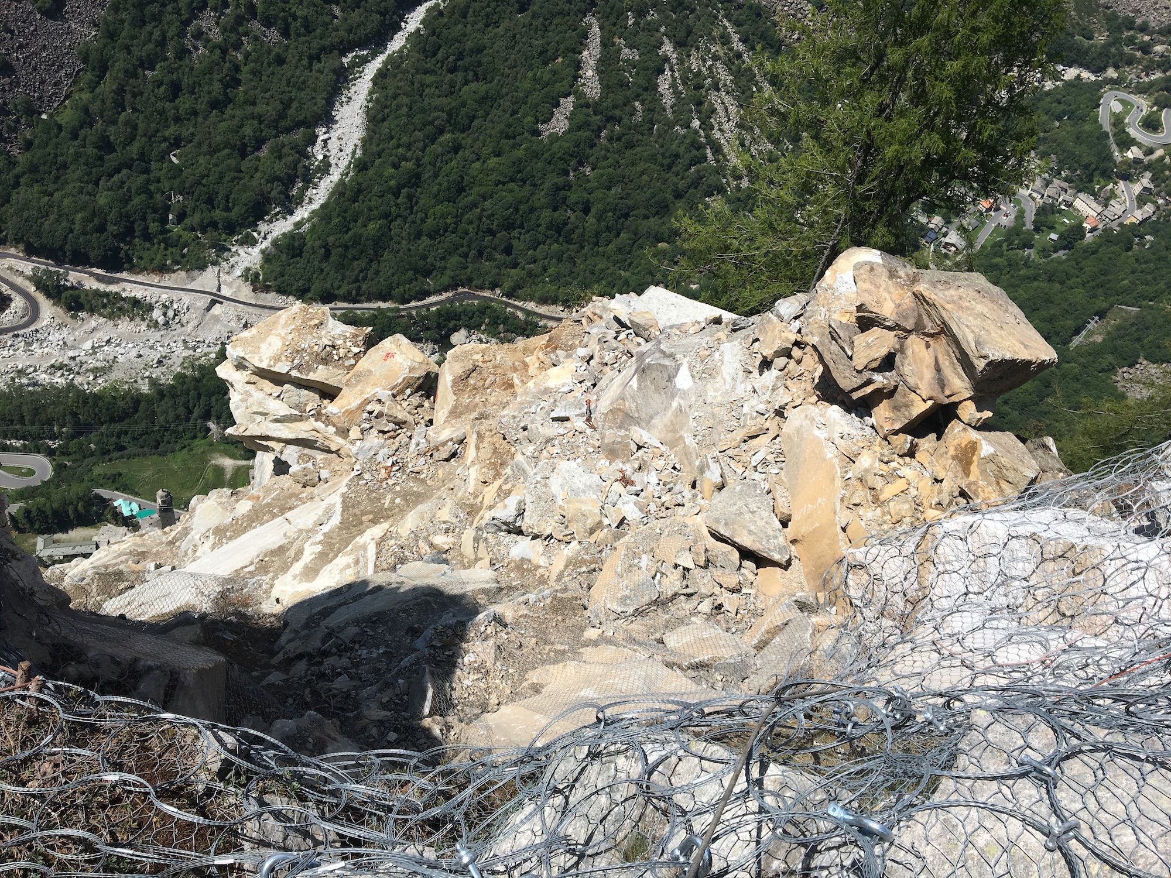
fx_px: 981
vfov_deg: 48.2
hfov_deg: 61.7
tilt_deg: -49.1
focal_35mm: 29
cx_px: 586
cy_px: 439
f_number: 2.2
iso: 25
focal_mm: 4.15
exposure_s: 1/2481
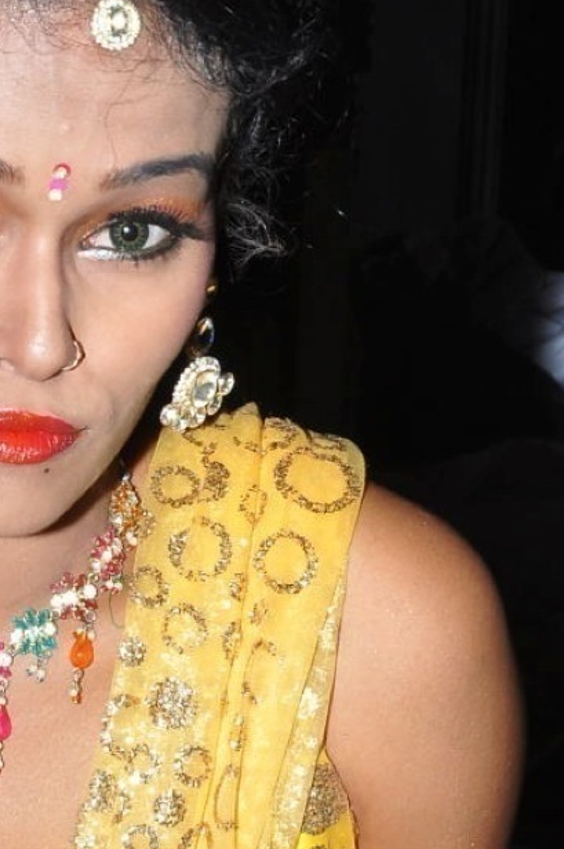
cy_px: 896
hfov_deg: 6.2
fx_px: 5184
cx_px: -130
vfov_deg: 9.3
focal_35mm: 220
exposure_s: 1/125
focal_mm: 50
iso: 400
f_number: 13
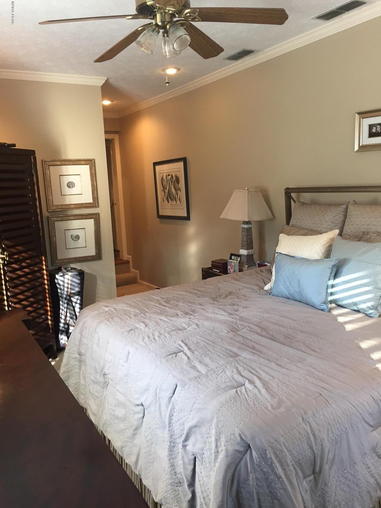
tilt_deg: -9.6
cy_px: 254
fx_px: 426
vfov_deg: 61.7
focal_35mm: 29
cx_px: 190
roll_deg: +2.0
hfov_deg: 48.2
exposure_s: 1/30
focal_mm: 4.15
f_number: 2.2
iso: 100
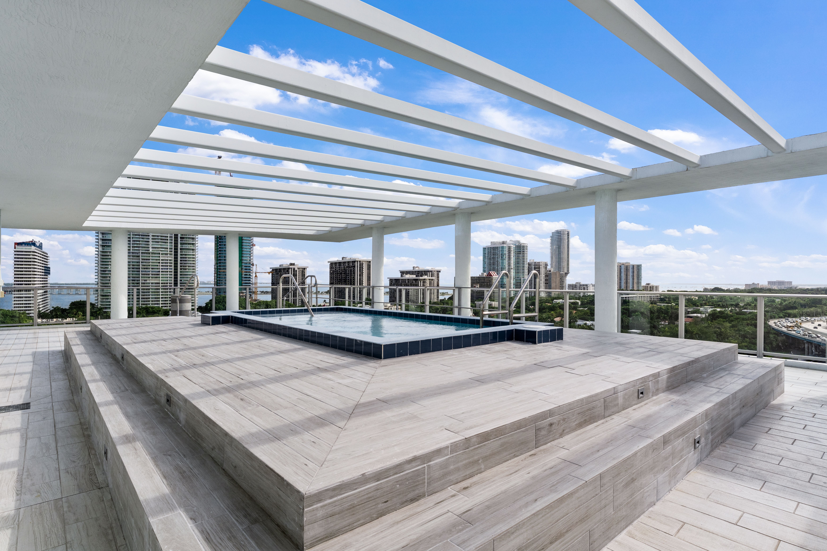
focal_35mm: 18
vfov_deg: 67.1
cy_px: 276
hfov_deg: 89.7
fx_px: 416
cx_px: 414
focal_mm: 18.1
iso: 320
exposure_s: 1/500
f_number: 11
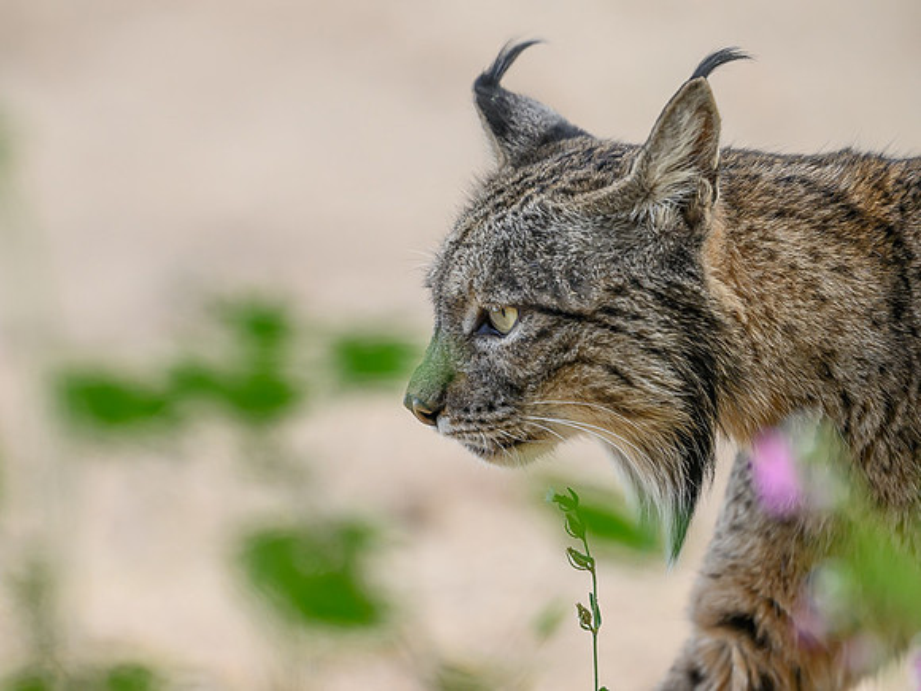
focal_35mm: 433
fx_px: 11512
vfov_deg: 3.4
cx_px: 403
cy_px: 346
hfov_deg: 4.6
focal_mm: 400
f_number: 4
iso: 720
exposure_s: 1/2000
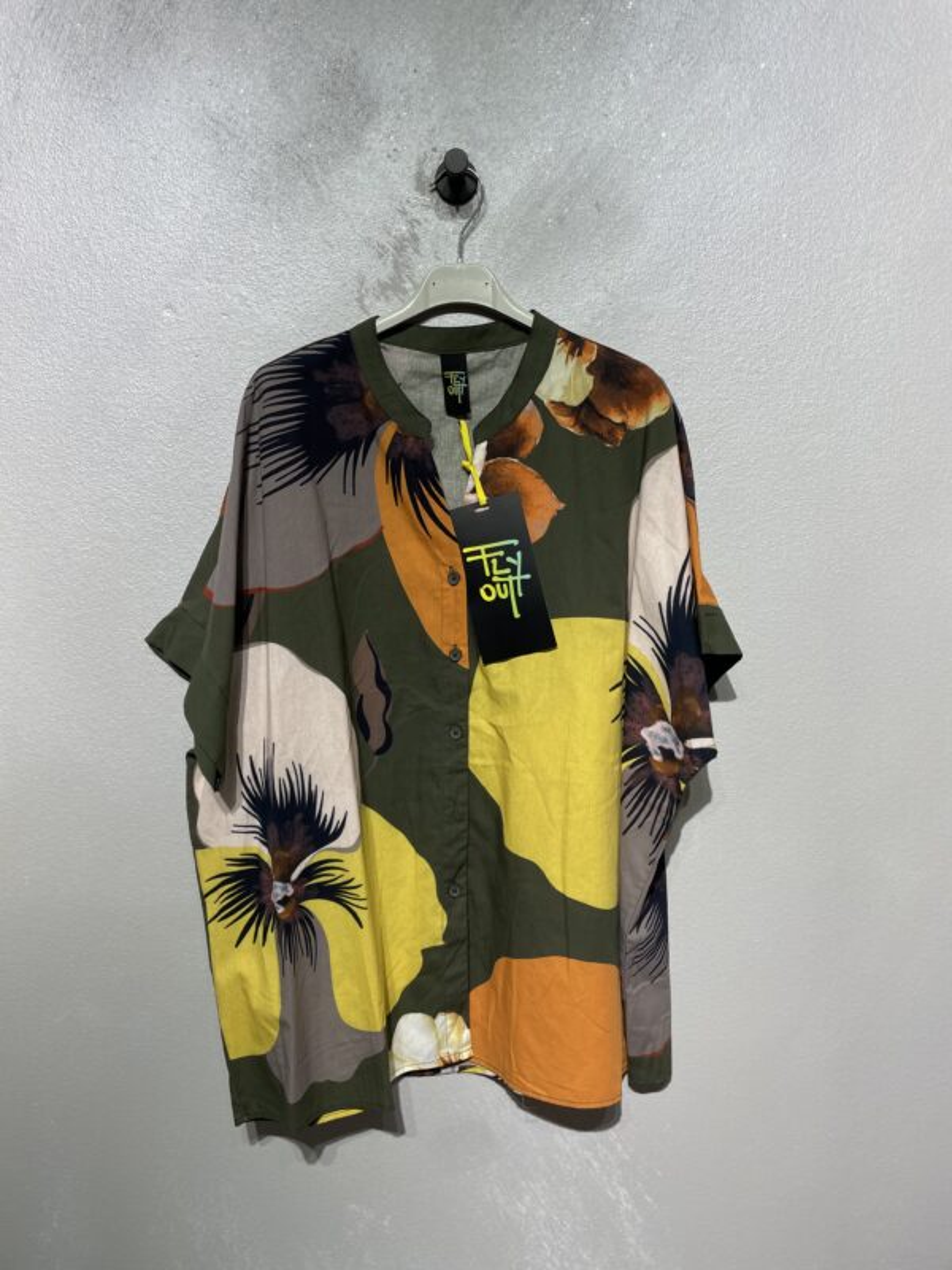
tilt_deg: -5.1
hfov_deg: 53.1
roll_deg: +0.6
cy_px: 635
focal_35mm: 26
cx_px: 476
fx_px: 953
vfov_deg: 67.3
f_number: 1.6
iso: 32
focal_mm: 4.2
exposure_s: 1/157
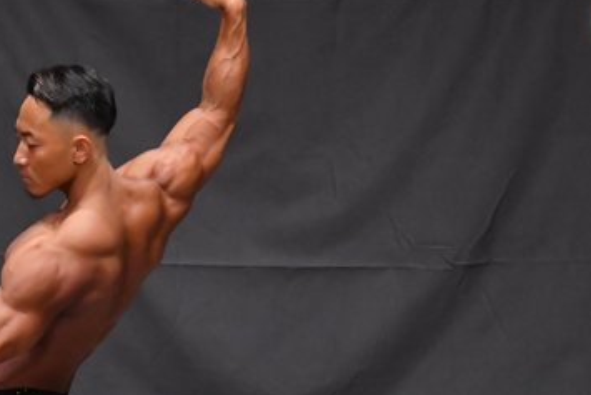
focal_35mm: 556
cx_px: 102
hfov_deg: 3.7
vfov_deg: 2.5
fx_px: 9131
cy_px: 288
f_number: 5.6
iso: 6400
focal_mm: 170
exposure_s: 1/400
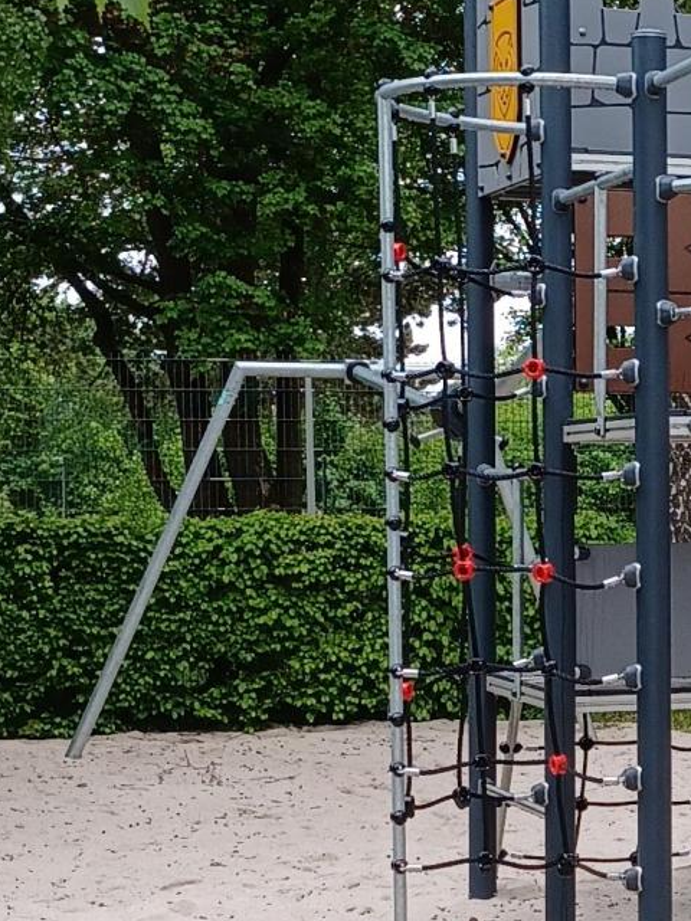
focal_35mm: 100
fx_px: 2662
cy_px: 543
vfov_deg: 19.6
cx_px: 1005
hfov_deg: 14.0
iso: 40
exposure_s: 1/50
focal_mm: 4.6
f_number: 1.8
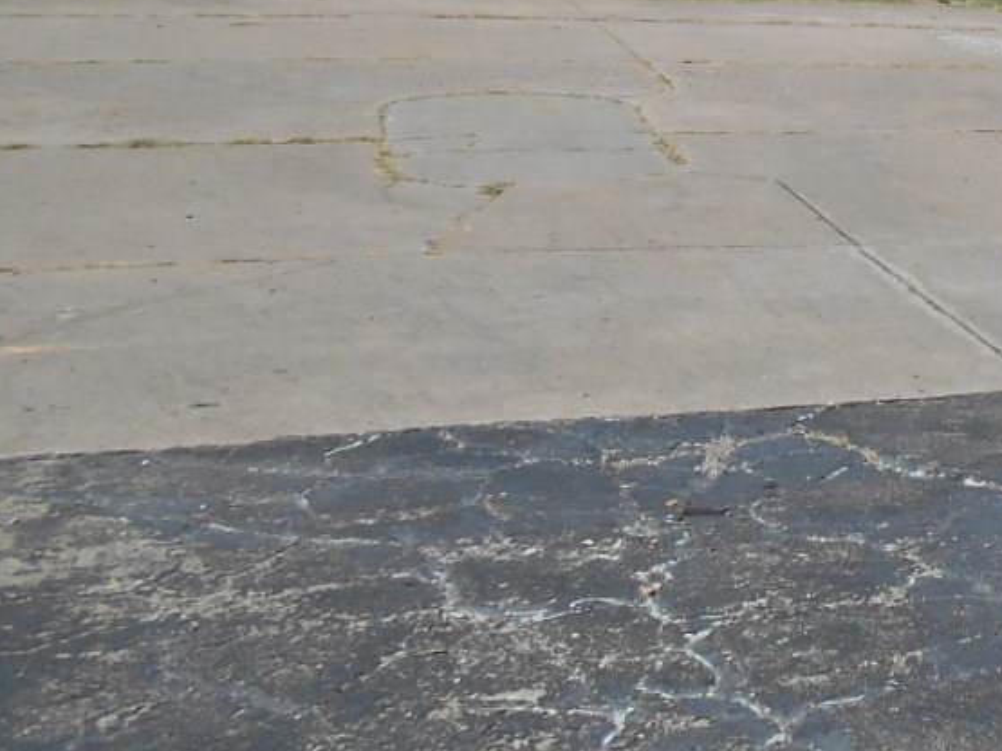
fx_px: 2170
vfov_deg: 18.9
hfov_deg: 22.8
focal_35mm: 75
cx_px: 1341
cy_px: -72
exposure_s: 1/1600
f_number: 3.2
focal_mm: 4.6
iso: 80
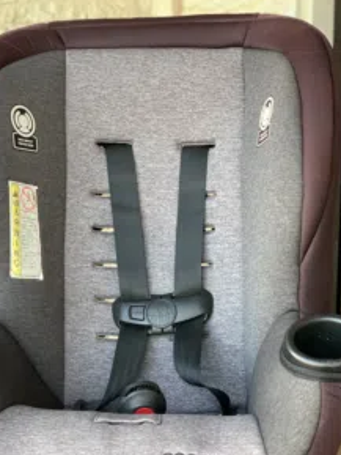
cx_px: 129
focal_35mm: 72
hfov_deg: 20.4
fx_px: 945
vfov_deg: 26.9
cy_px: 307
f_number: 2.4
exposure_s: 1/78
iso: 125
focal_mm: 6
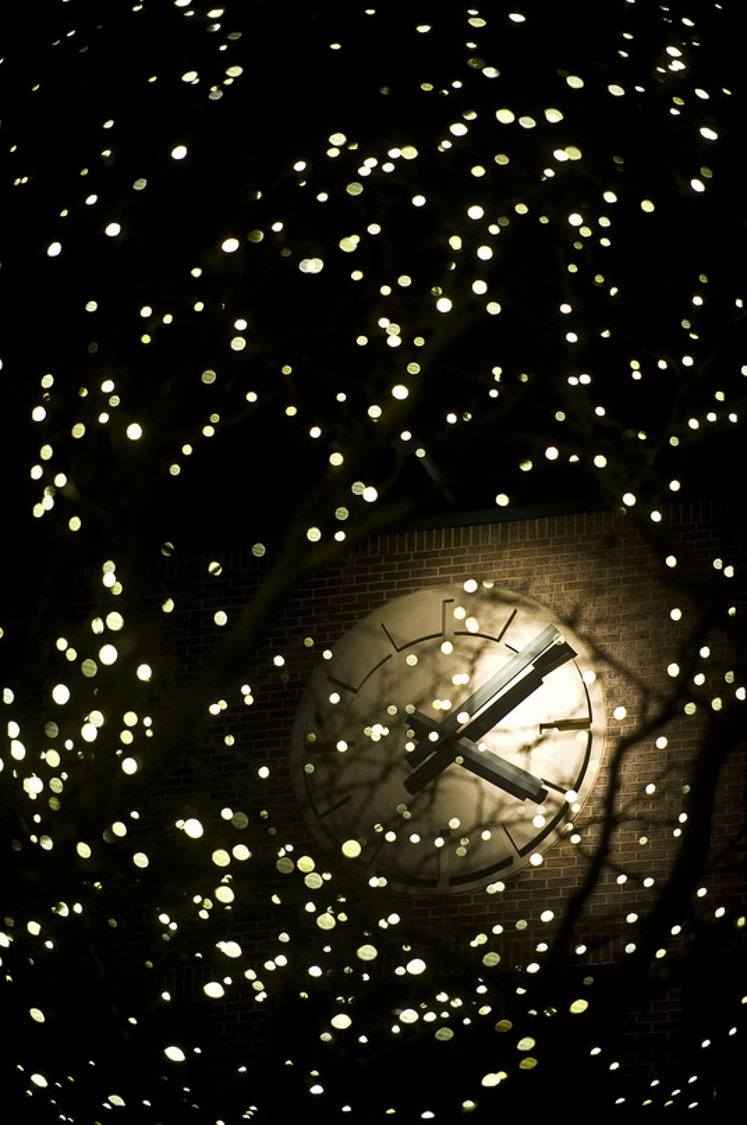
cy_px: 562
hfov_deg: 7.6
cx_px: 374
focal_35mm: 180
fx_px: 5617
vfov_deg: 11.4
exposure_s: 1/60
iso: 800
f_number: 2.8
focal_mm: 180
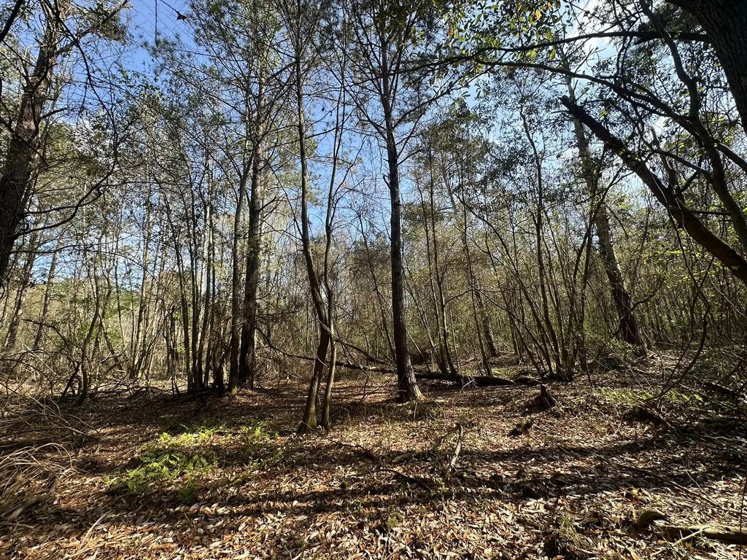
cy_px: 280
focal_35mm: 14
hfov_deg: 102.1
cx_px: 374
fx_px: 302
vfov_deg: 85.7
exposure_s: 1/390
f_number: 2.2
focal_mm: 2.22
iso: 40
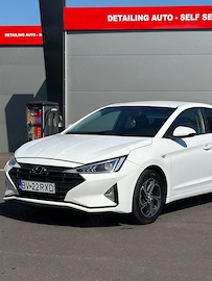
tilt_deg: -2.6
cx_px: 127
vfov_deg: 27.4
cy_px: 144
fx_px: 579
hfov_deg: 20.7
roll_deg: -1.1
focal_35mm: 71
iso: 100
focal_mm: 6.86
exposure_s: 1/10870
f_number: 1.78
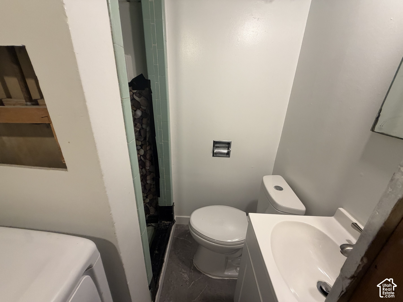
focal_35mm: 14
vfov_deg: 85.7
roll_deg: -0.1
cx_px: 202
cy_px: 151
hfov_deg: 102.1
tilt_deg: -21.0
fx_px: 163
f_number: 2.2
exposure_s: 1/120
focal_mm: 2.22
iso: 200
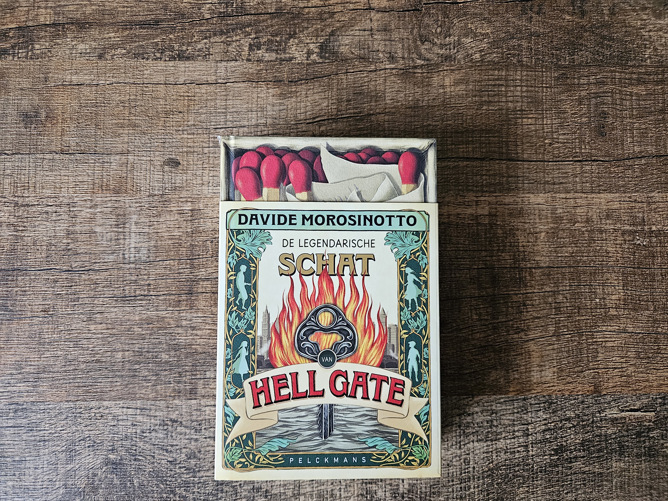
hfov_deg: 73.9
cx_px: 334
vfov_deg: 58.9
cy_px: 250
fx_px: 444
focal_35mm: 23
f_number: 1.8
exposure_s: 1/101
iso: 1000
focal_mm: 5.4
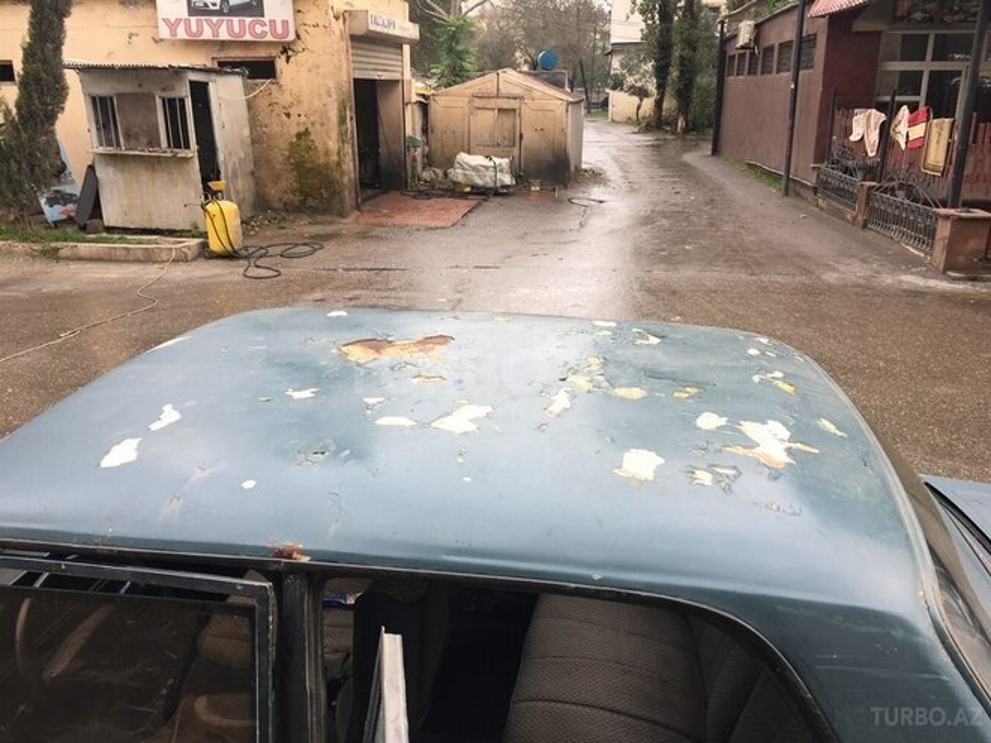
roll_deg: +0.4
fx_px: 830
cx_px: 496
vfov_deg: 48.2
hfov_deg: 61.7
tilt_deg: -17.2
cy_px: 372
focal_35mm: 29
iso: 25
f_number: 2.2
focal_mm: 4.15
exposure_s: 1/246
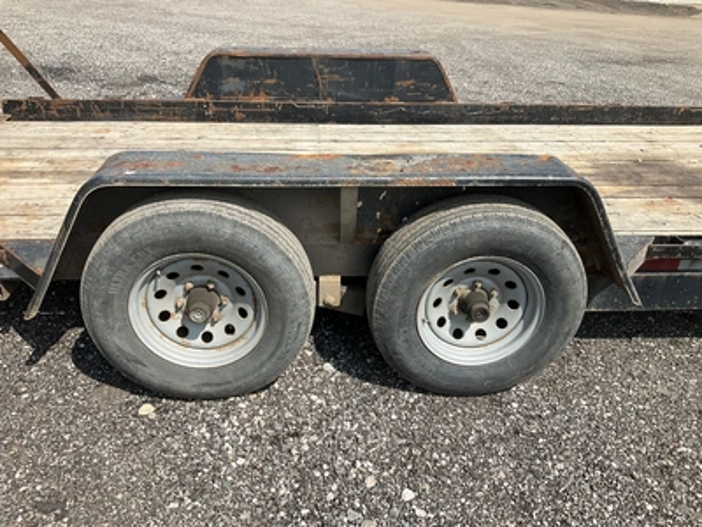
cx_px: 351
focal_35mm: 29
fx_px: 588
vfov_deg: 48.2
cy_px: 264
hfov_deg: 61.7
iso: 25
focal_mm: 3
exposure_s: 1/1675
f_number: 1.8
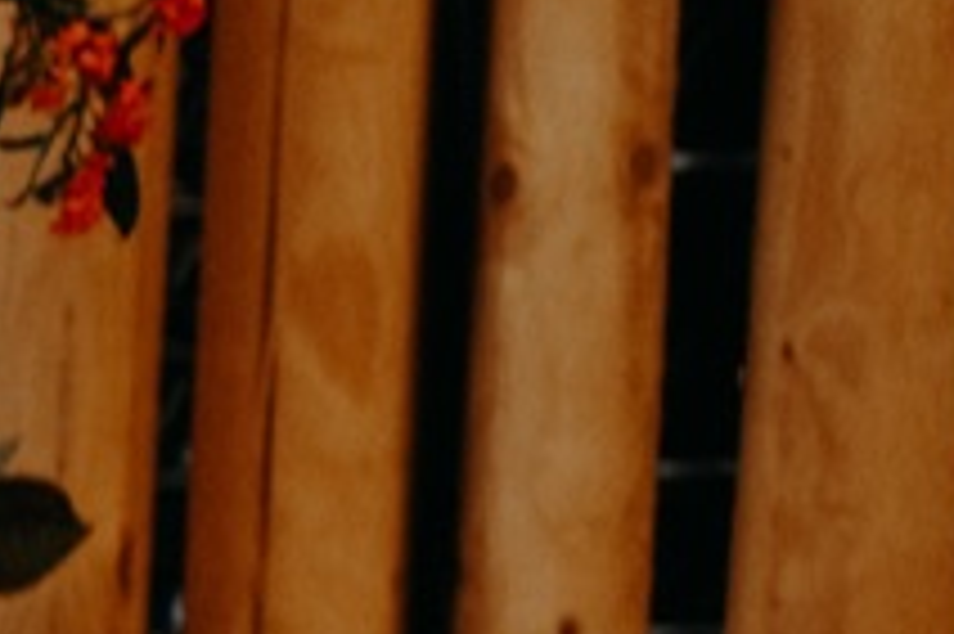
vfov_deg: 5.2
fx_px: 6990
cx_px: -2236
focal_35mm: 264
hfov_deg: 6.8
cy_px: 832
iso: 1000
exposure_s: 1/160
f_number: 1.8
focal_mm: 35
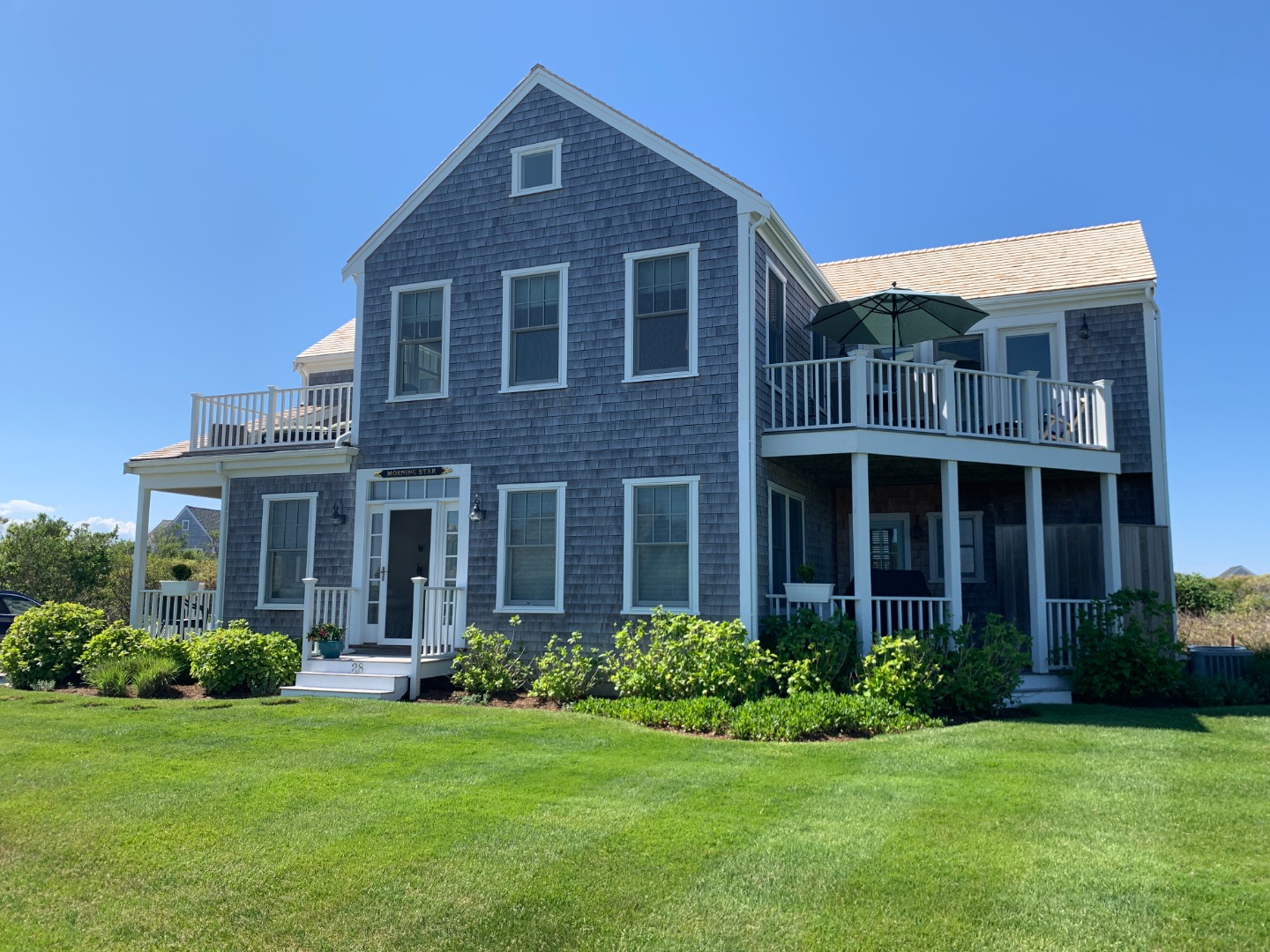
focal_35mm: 26
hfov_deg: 67.3
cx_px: 635
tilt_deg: +4.8
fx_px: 954
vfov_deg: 53.1
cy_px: 476
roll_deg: -0.4
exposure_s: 1/1689
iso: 25
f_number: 1.8
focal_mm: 4.25
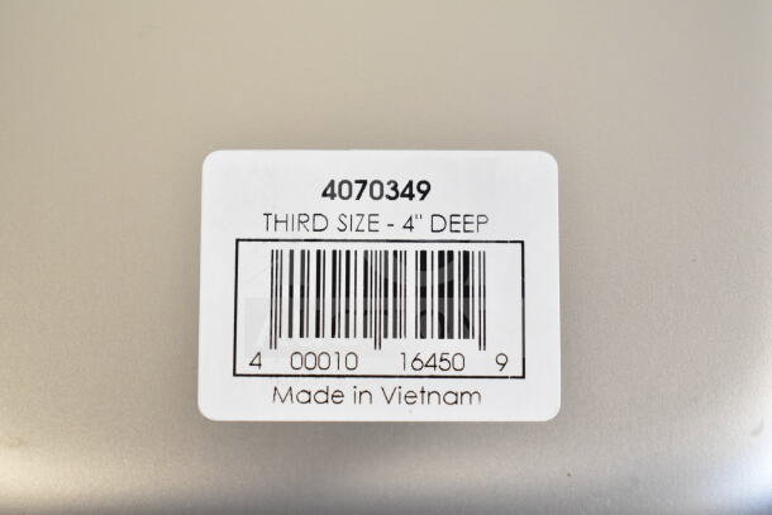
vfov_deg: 25.8
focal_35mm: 52
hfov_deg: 37.8
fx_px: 1126
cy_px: 258
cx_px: 386
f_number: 4.5
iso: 1800
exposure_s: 1/60
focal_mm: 35
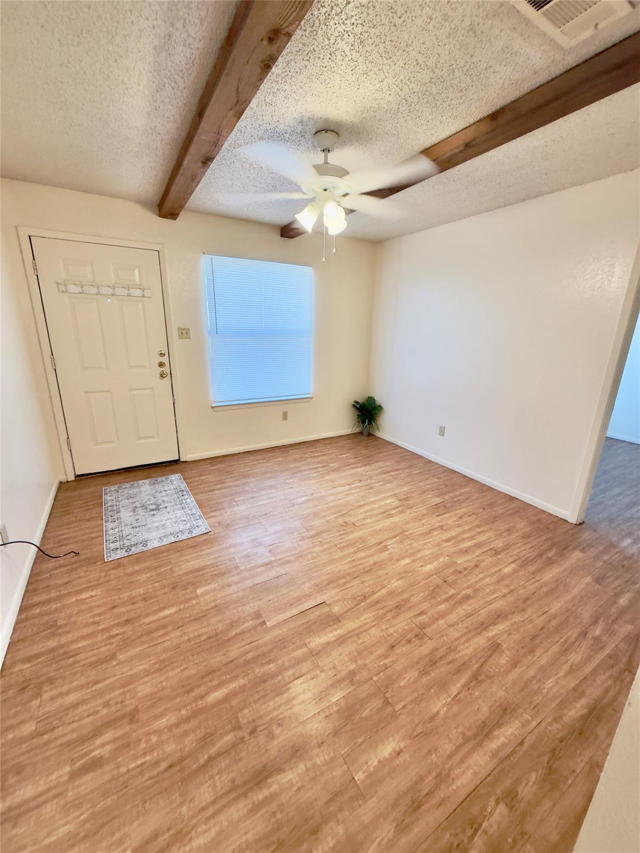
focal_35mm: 14
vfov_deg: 102.1
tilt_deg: -16.4
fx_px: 345
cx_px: 320
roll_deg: -0.9
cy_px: 426
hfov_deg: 85.7
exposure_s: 1/60
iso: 160
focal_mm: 2.22
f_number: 2.2
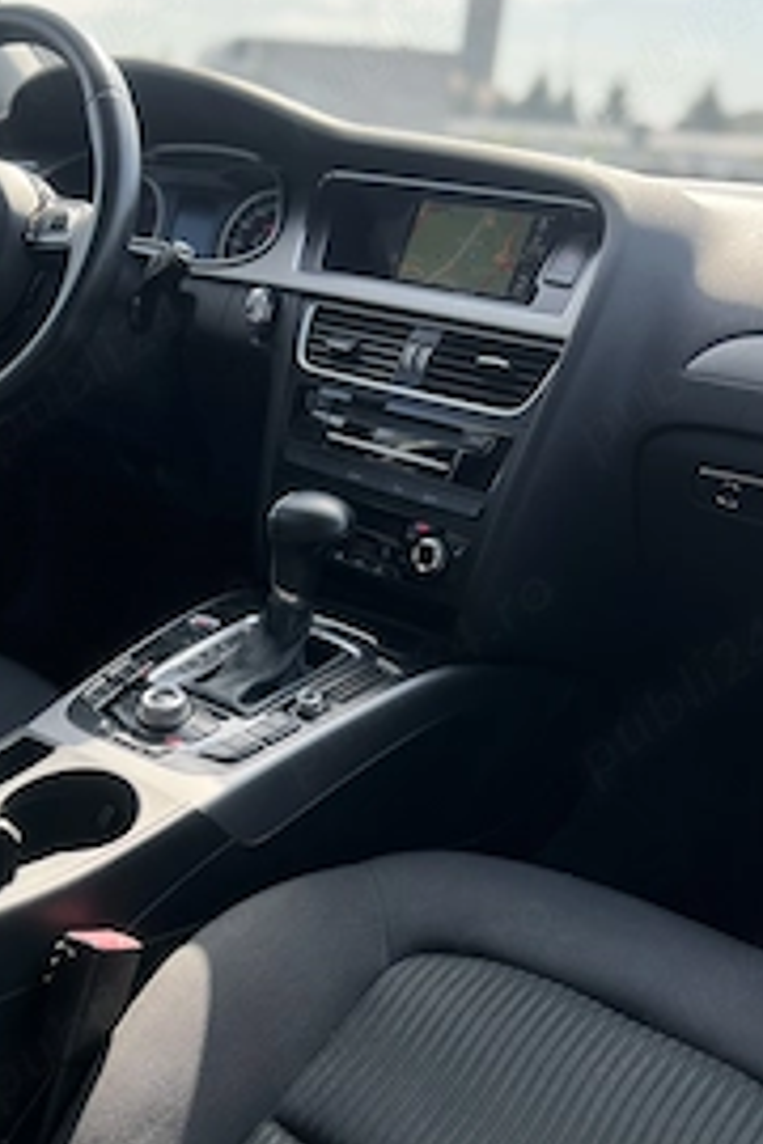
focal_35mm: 40
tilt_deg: -24.7
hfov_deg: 33.2
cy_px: 746
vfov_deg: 47.8
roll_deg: -4.5
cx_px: 267
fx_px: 1272
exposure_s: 1/1159
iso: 50
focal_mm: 5.7
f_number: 1.5
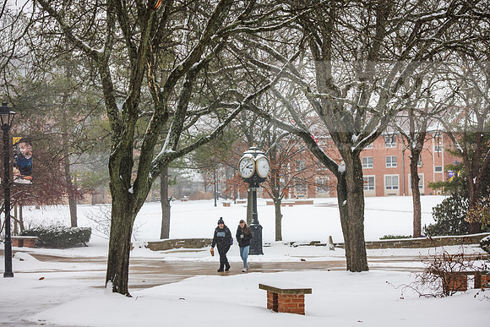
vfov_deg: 14.0
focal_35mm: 98
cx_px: 245
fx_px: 1334
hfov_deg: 20.8
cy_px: 164
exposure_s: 1/250
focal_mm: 98
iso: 500
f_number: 5
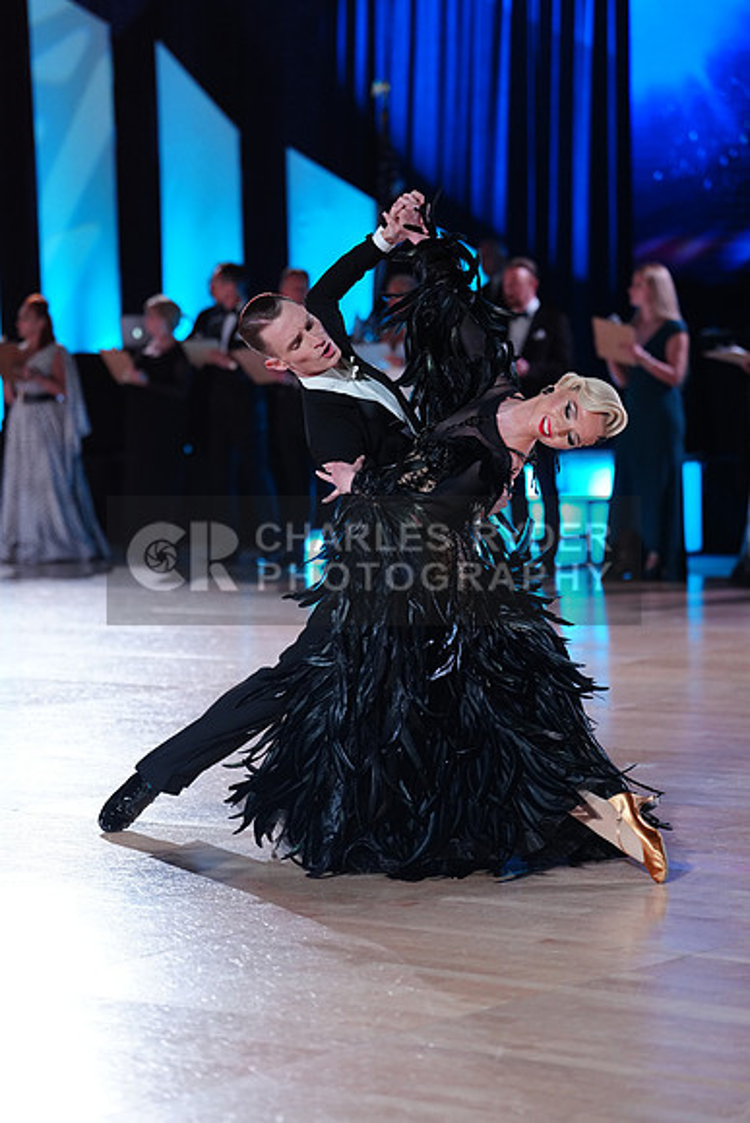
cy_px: 562
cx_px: 375
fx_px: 3373
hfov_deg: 12.7
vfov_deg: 18.9
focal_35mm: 108
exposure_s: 1/400
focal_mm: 108
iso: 2000
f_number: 2.8
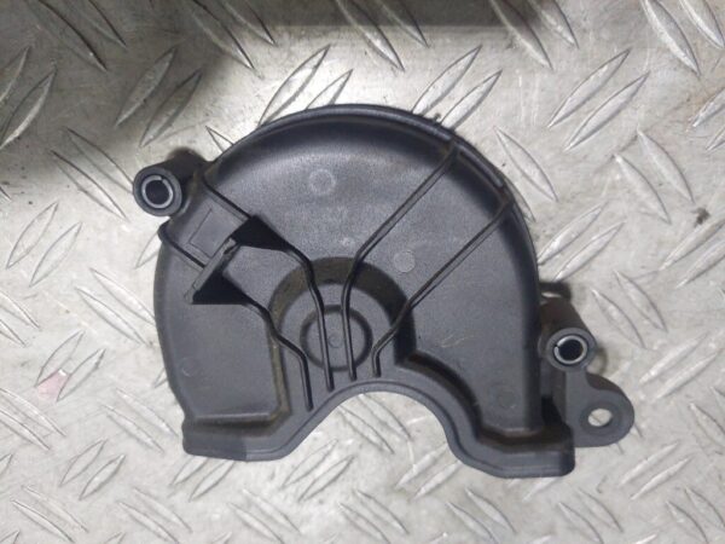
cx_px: 362
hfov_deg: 69.4
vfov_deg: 54.9
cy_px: 272
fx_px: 524
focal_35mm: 25
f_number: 1.8
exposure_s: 1/100
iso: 320
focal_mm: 5.23
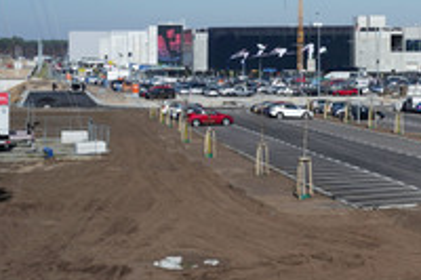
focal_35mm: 108
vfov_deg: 12.6
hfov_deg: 18.3
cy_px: 44
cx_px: 452
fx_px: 1262
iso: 160
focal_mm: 48
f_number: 9
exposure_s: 1/320
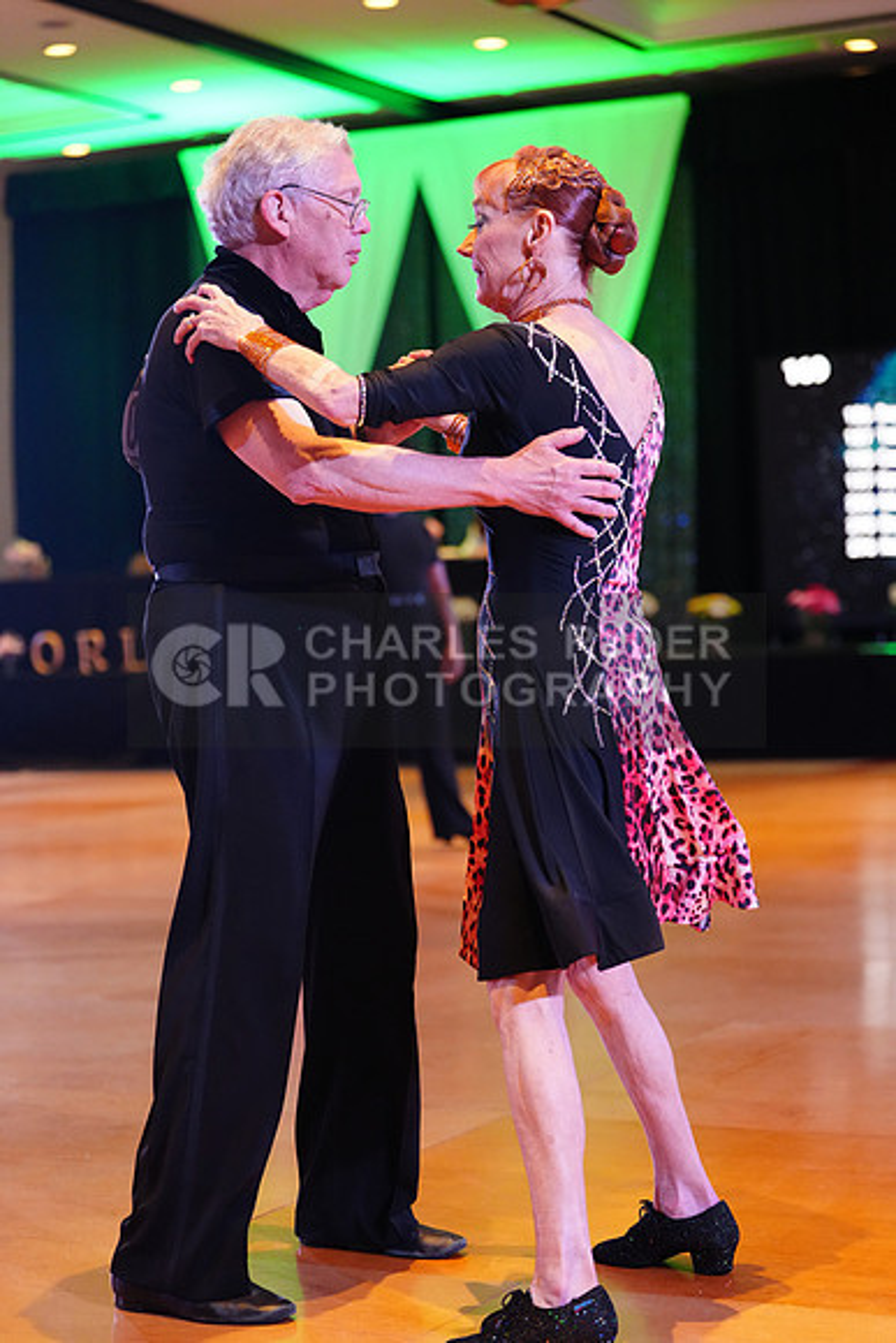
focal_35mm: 70
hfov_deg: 19.5
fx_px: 2612
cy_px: 672
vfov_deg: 28.8
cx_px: 448
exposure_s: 1/400
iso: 5000
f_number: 2.8
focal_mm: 70
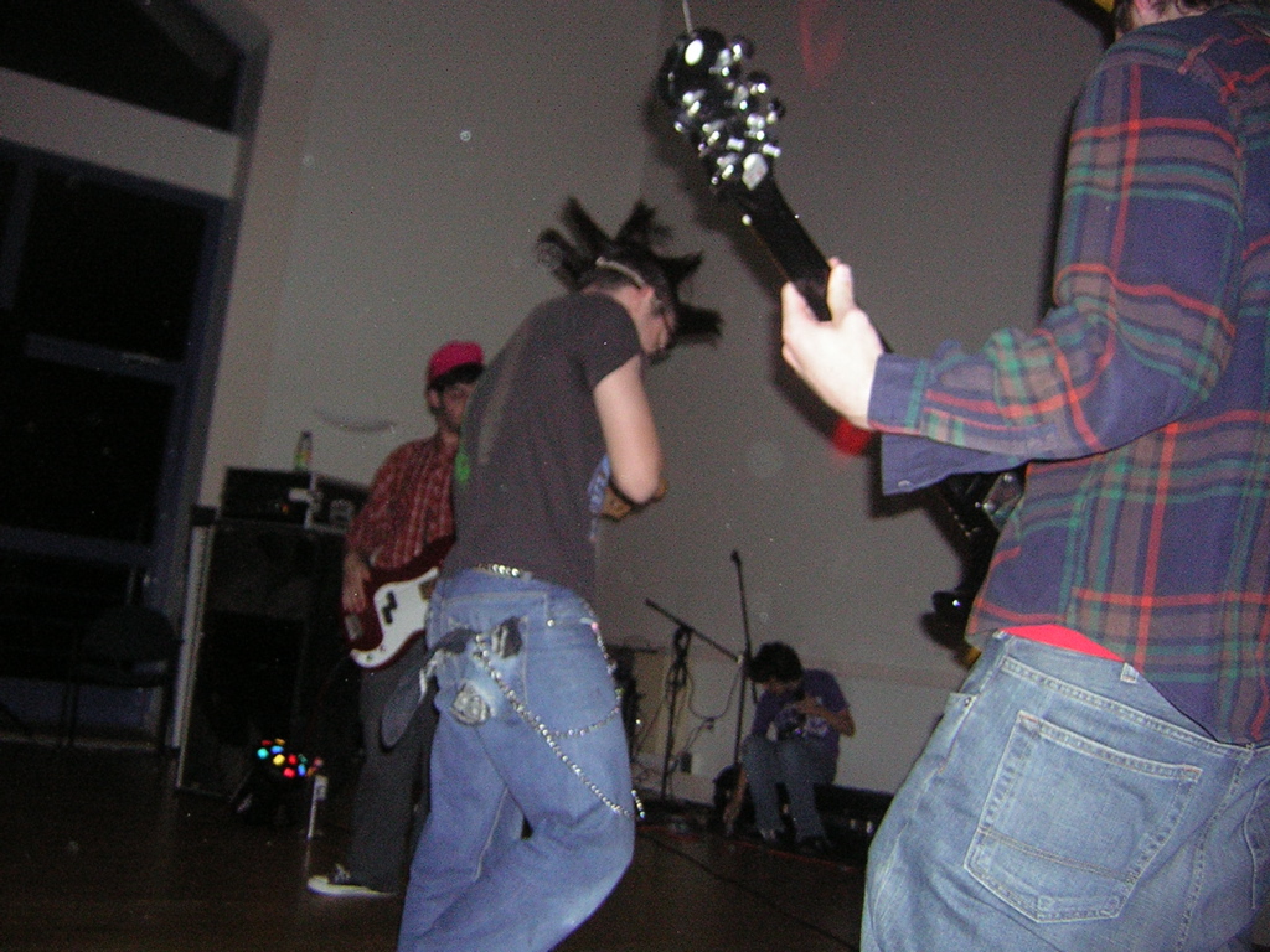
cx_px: 635
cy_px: 476
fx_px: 1321
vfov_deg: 39.7
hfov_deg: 51.4
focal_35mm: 36
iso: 159
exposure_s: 1/60.1
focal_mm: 4.7
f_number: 2.6
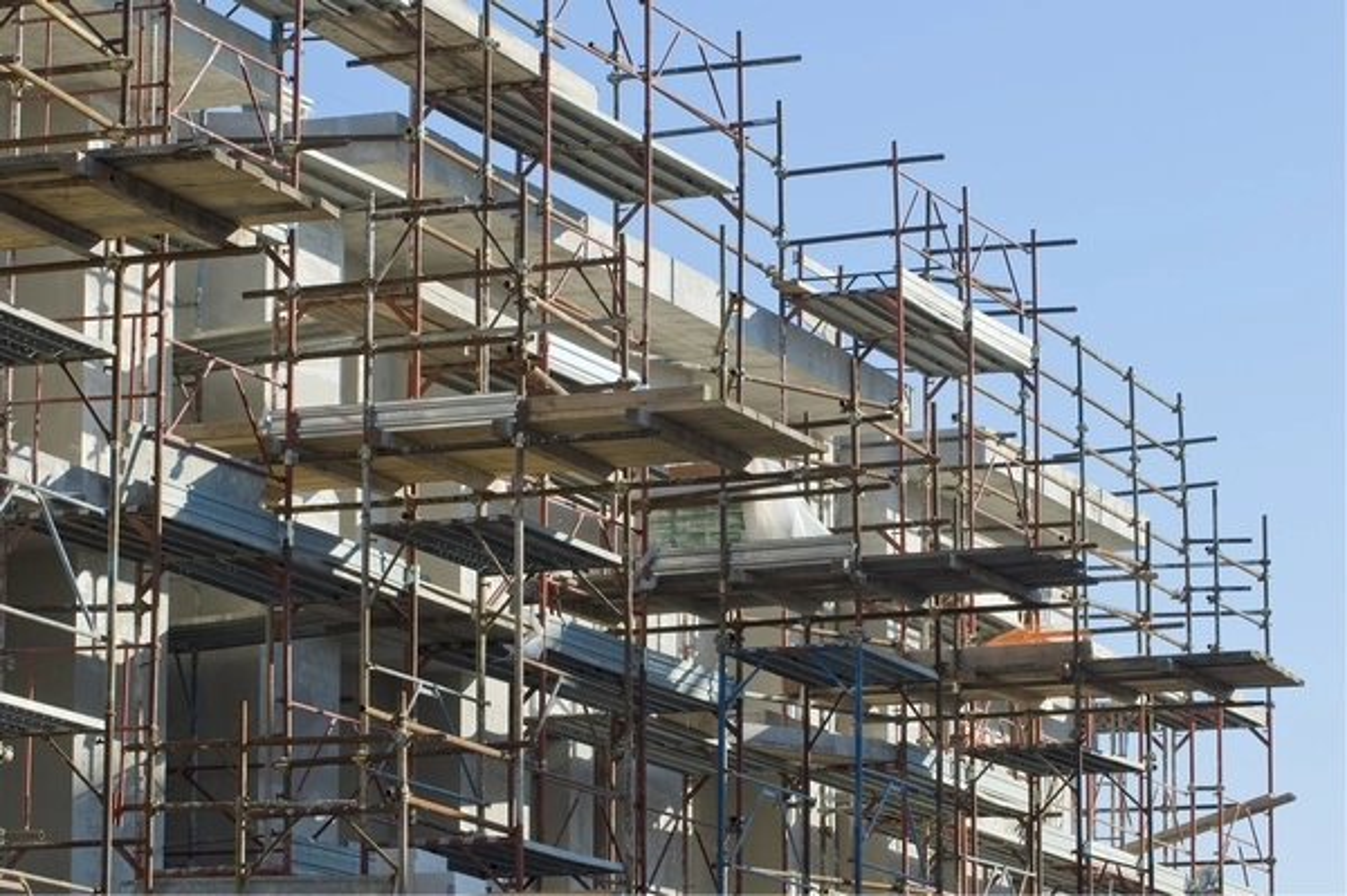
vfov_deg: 9.6
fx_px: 5327
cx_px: 674
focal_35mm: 142
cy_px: 448
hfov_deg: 14.4
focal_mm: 95
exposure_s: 1/320
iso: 200
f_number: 8
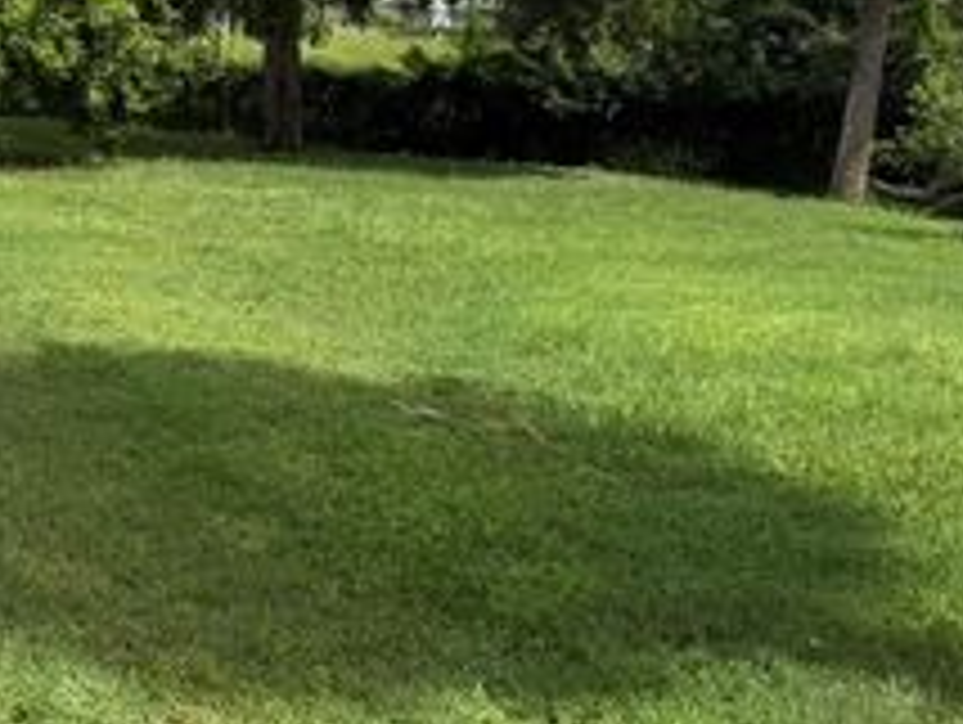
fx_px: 1560
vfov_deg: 25.7
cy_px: 137
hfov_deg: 31.2
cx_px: -45
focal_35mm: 56
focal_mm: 6.76
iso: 80
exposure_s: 1/4673
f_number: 1.78
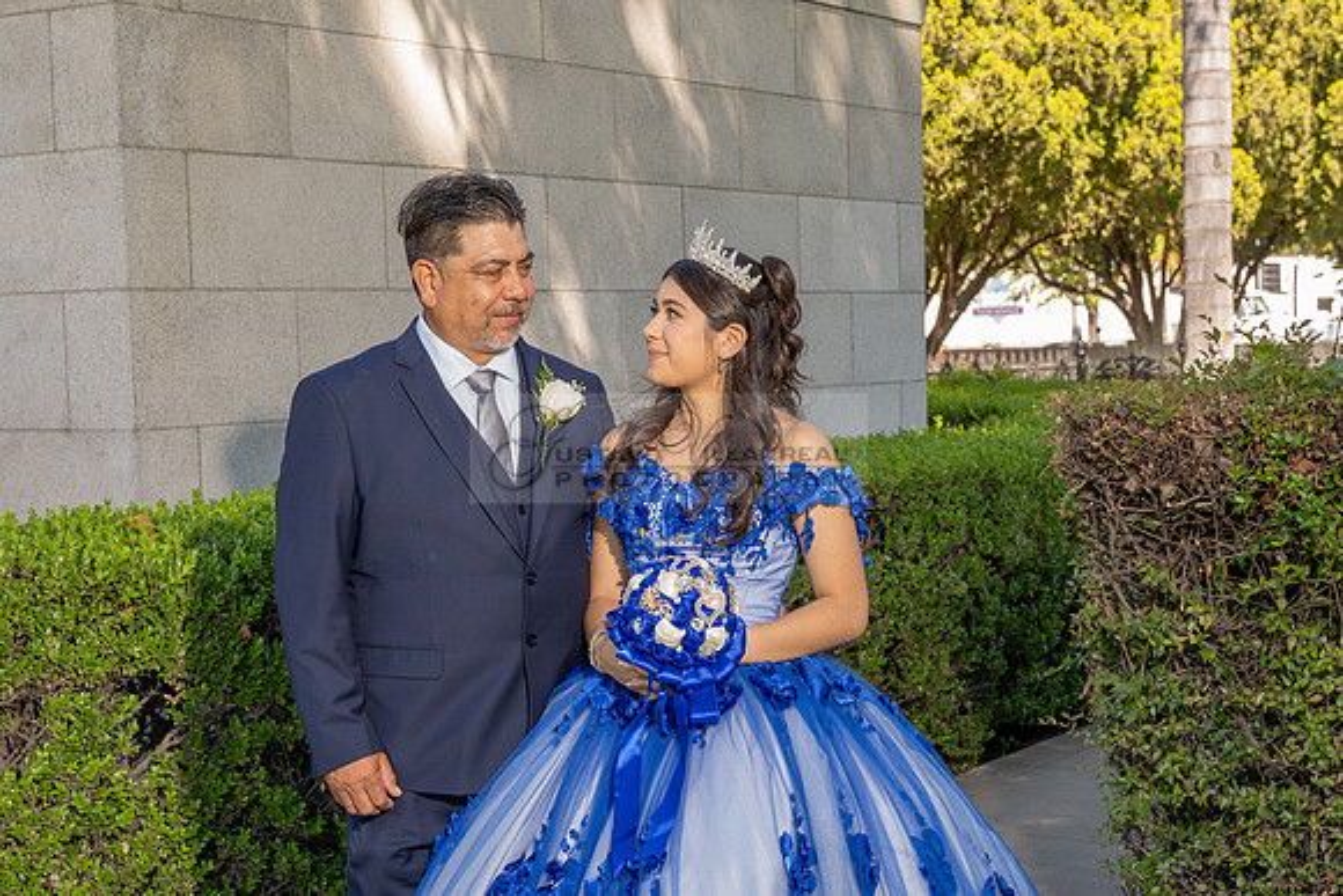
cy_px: 652
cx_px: 720
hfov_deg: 30.1
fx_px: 2497
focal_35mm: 67
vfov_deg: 20.2
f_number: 4.5
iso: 64
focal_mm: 32.2
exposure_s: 1/125
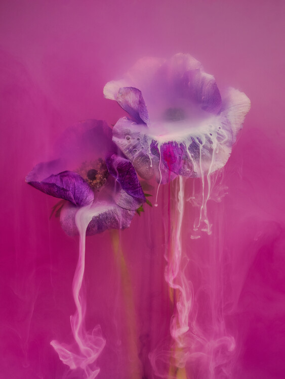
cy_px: 190
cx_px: 142
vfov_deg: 11.0
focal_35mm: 180
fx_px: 1975
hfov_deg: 8.3
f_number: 16
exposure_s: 1/125
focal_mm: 90
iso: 200
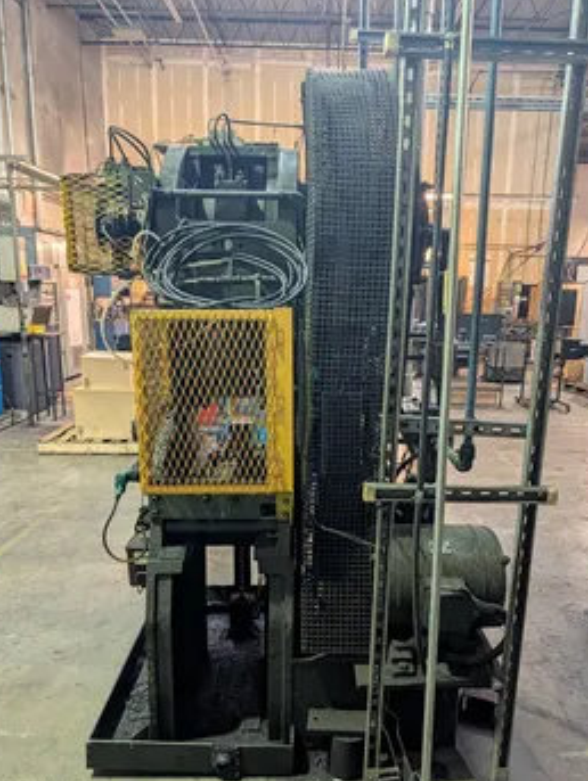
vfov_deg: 63.1
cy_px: 446
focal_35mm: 28
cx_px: 327
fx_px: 633
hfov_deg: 49.7
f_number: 1.68
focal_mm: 6.9
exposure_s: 1/120
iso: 859
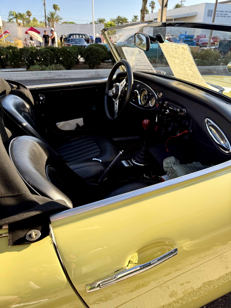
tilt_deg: -26.6
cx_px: 116
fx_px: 214
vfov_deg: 71.6
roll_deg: -0.3
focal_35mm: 24
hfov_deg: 56.8
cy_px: 154
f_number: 1.78
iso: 80
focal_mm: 6.76
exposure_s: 1/368
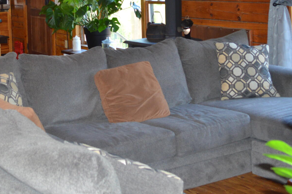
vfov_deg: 19.3
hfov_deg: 29.3
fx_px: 551
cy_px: -9
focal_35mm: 68
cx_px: 80
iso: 400
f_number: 4
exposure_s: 1/80
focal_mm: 18
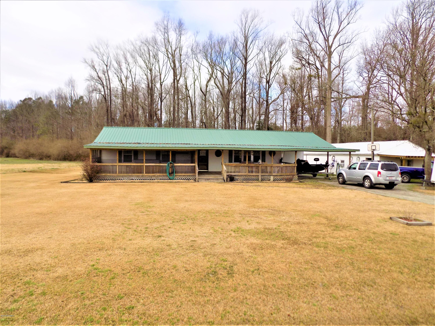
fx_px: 302
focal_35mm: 24
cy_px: 163
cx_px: 218
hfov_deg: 71.6
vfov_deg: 56.8
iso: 80
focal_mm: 4.3
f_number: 3.1
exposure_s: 1/800
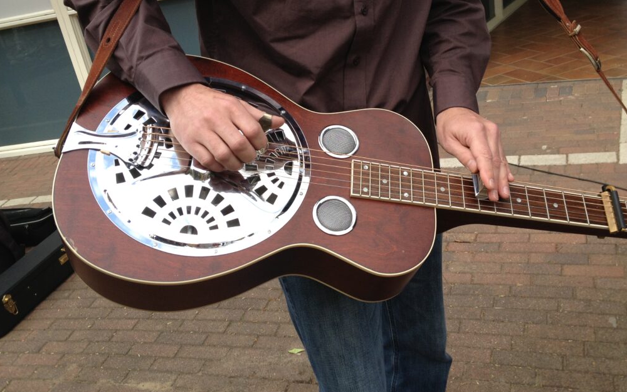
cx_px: 319
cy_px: 171
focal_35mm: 38
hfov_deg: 51.5
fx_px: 649
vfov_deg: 33.5
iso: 50
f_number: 2.4
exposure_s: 1/488
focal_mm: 4.28
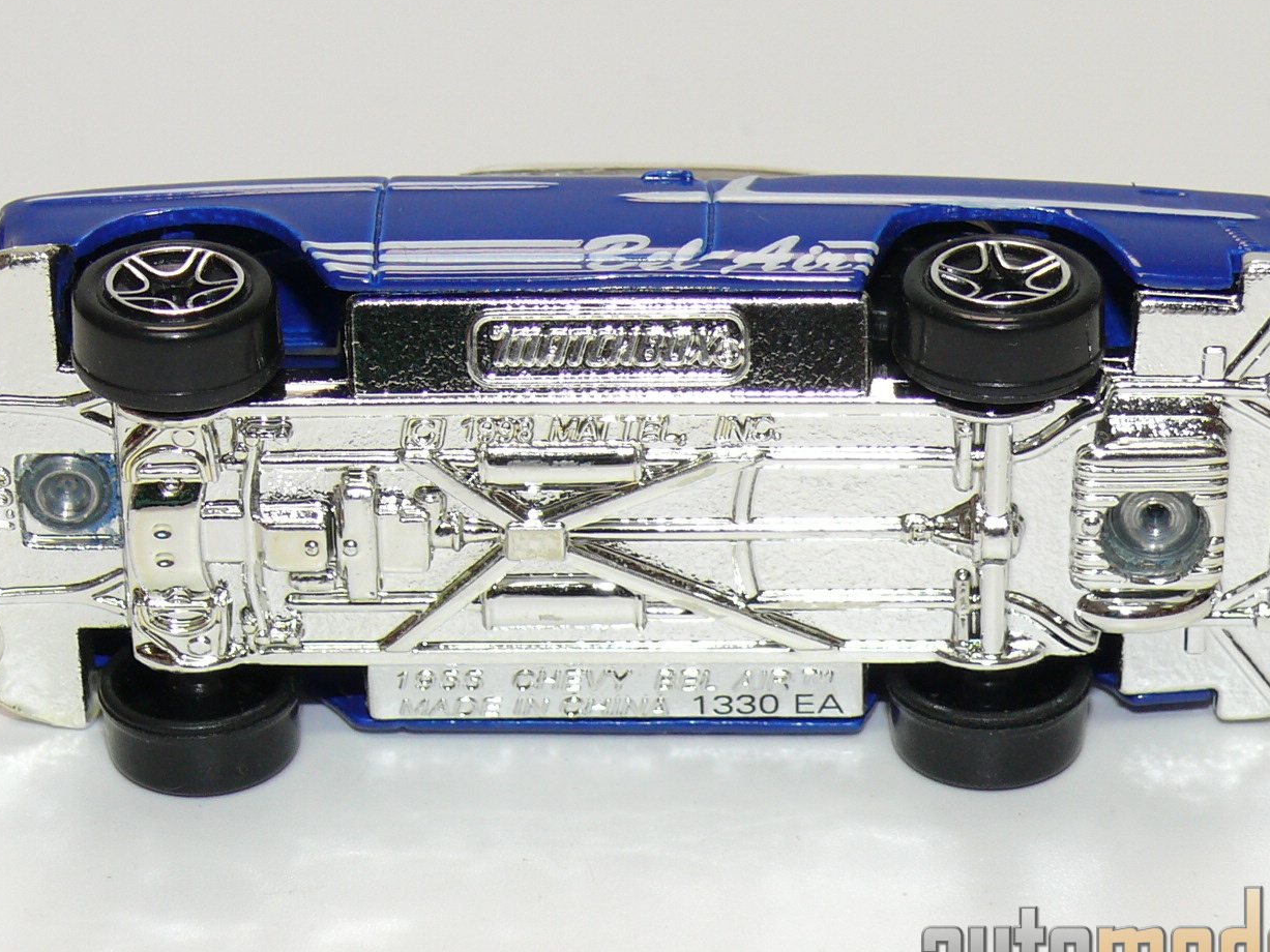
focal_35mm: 133
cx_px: 682
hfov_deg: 14.8
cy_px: 423
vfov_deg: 11.1
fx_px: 4879
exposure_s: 1/30
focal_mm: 13.4
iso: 100
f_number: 4
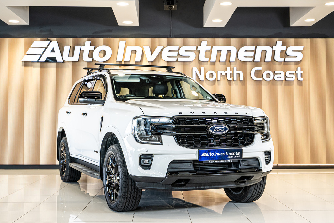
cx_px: 167
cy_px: 112
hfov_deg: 38.2
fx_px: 482
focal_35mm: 52
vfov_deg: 26.0
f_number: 4.5
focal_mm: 52
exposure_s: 1/125
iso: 640
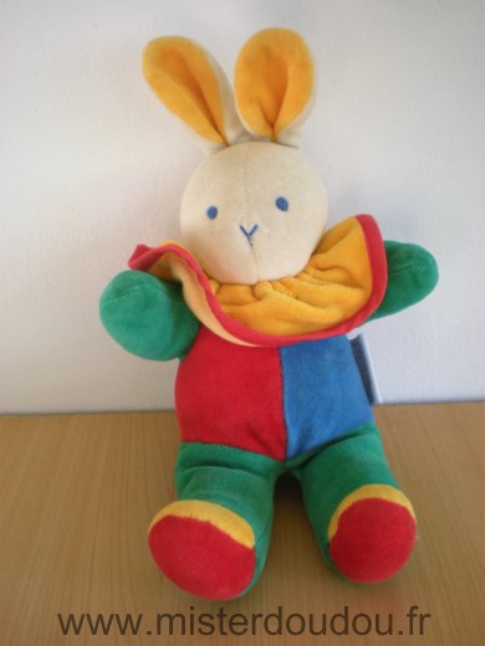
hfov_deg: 37.7
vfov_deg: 49.0
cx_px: 242
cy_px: 323
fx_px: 710
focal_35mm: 38
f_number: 3.1
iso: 119
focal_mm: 6.3
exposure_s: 1/57.4
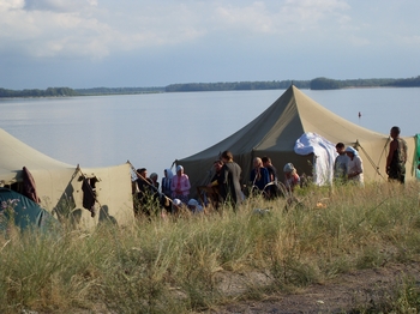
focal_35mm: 111
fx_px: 1346
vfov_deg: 13.3
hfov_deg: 17.7
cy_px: 157
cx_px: 210
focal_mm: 18.1
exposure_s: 1/500
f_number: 5.2
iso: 80
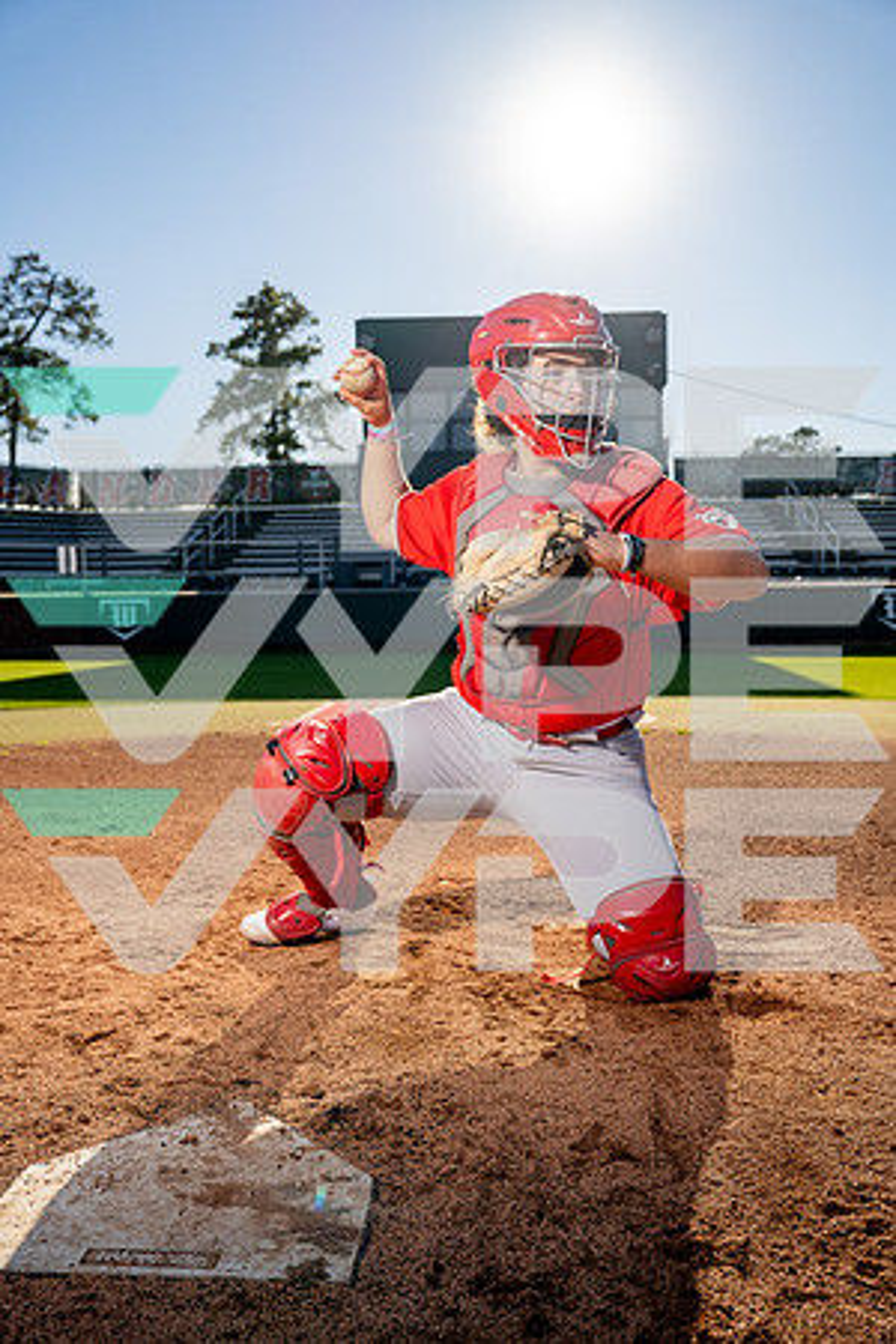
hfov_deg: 43.6
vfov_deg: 61.9
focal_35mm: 30
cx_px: 448
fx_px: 1120
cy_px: 672
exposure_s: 1/1000
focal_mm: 30
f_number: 4.5
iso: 100
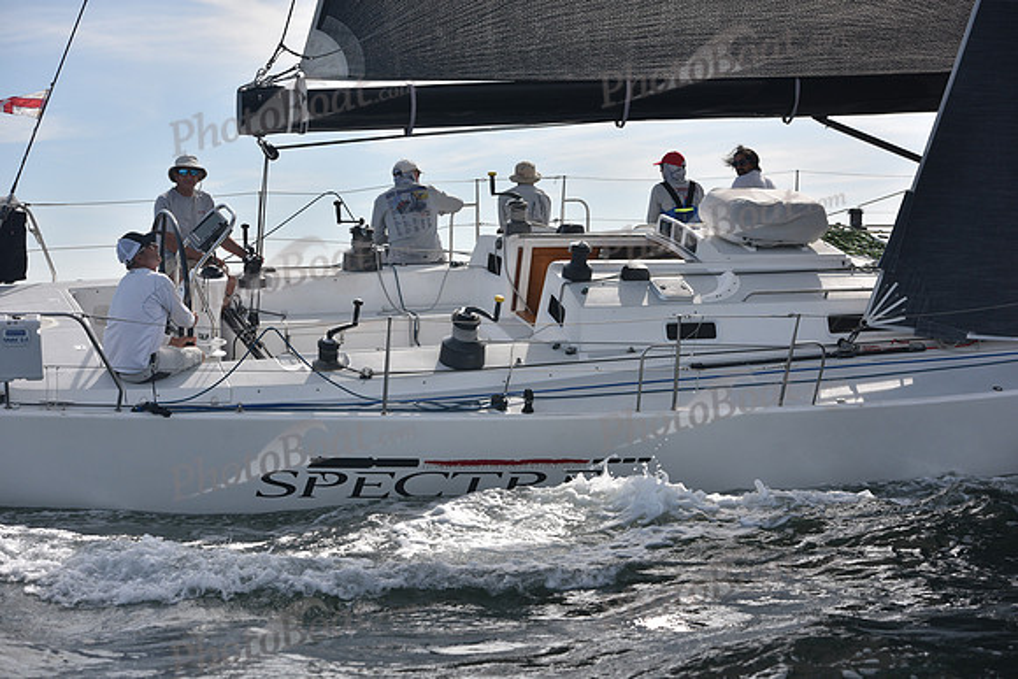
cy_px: 340
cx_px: 509
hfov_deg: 28.8
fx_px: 1980
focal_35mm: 70
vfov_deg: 19.5
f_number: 5.6
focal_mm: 70
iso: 250
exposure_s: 1/800
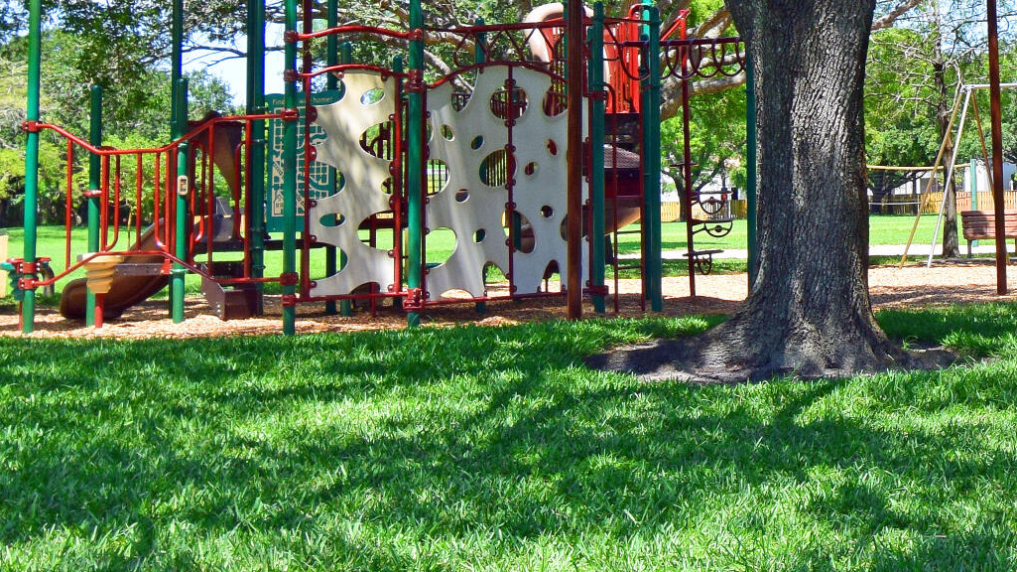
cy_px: -96
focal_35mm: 92
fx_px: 2480
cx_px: 1197
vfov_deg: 12.8
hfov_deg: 21.6
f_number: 10
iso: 400
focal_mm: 20
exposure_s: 1/250
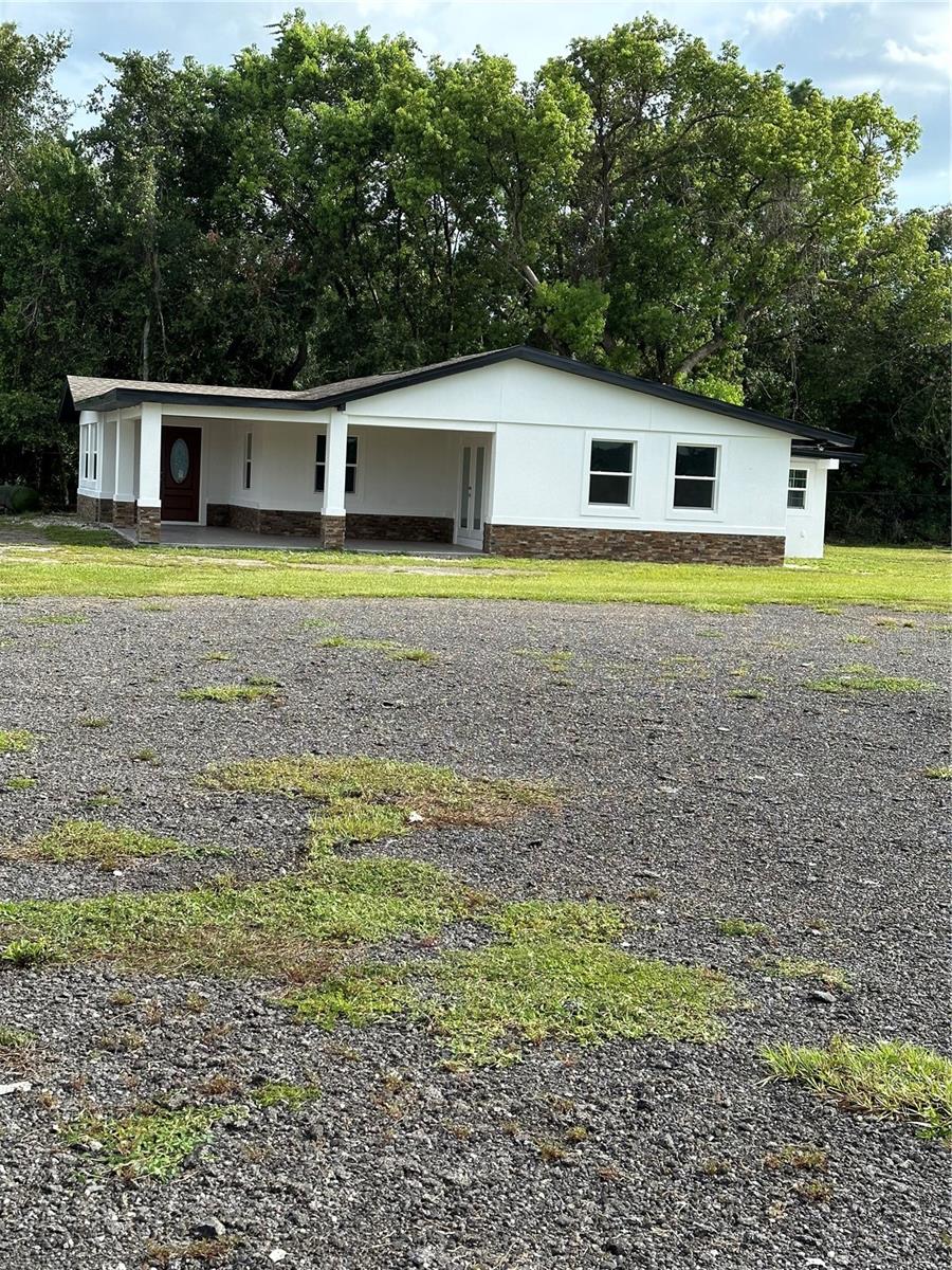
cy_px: 635
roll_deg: -3.3
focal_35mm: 48
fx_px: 1760
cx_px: 476
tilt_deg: -5.1
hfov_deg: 30.3
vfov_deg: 39.7
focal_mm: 6.86
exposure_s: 1/2252
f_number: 1.78
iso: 64
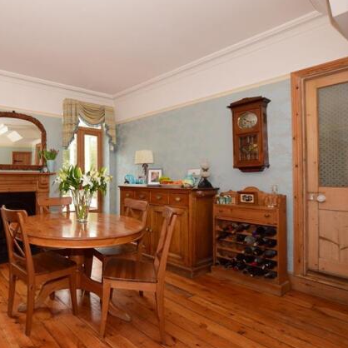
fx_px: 227
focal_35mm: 20
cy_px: 173
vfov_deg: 74.8
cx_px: 79
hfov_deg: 68.9
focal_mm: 10
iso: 400
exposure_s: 1/60
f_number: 5.6
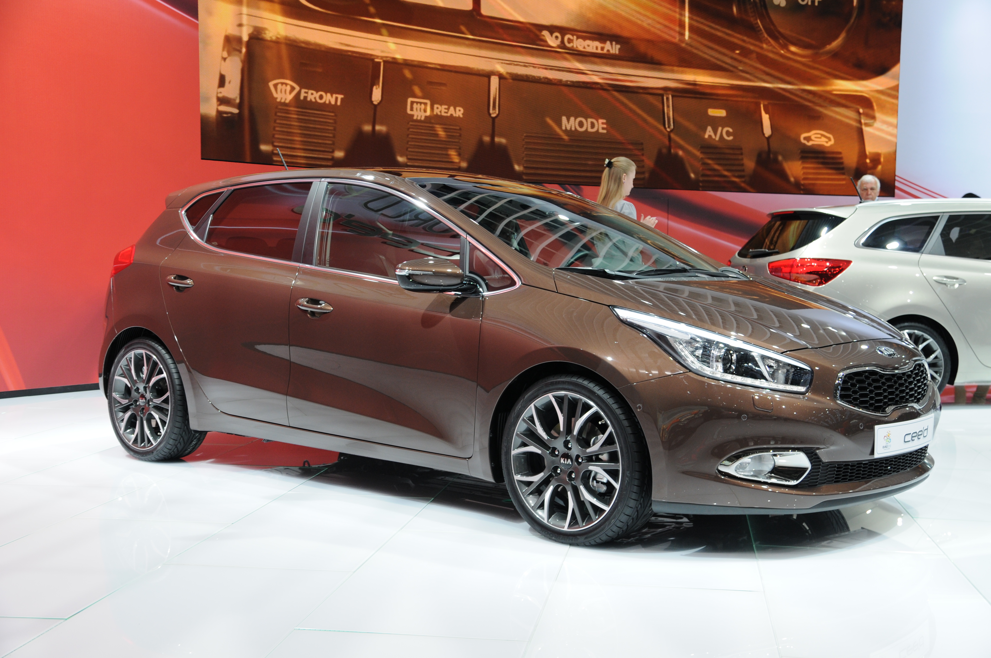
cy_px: 329
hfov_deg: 43.7
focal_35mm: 45
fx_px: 1237
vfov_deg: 29.8
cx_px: 496
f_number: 6.7
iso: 400
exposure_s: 1/180
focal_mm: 30
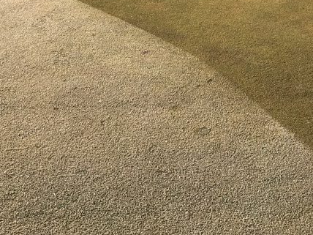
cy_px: -22
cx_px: 199
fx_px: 606
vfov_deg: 20.9
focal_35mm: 67
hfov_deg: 28.8
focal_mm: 3.99
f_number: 1.8
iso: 20
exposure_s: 1/1497
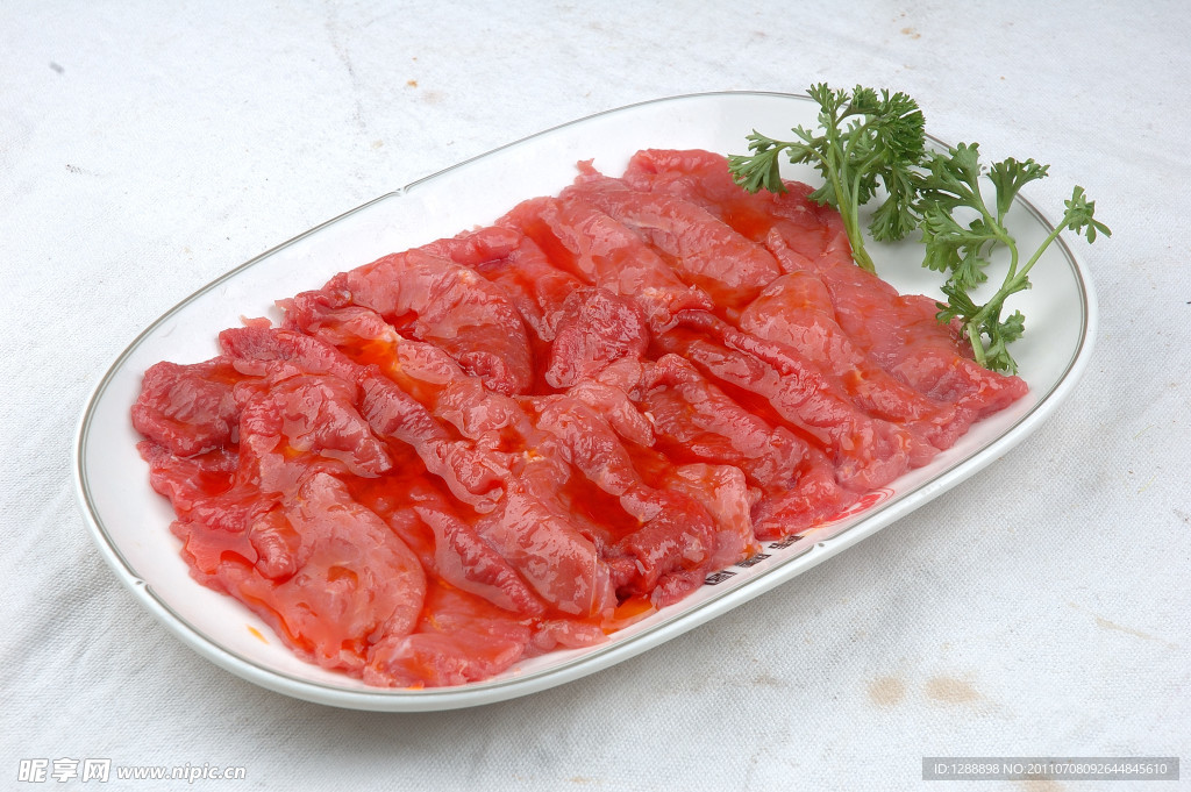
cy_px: 396
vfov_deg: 13.0
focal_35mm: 105
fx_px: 3471
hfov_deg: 19.5
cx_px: 596
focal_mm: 70
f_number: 14
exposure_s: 1/60
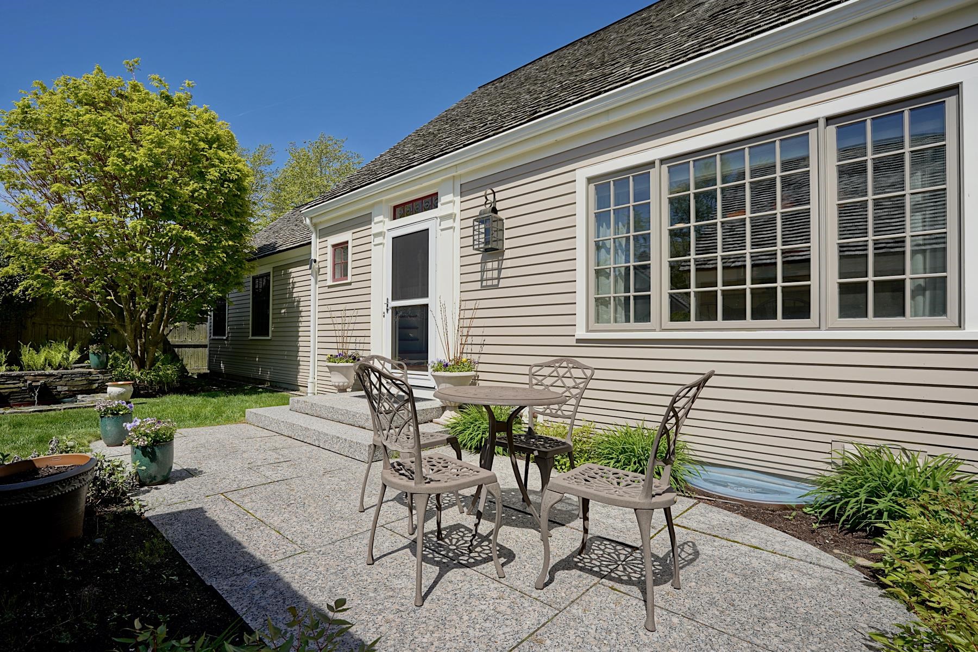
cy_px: 326
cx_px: 489
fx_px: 380
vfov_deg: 81.2
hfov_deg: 104.3
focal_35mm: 14
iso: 100
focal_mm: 14
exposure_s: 1/320
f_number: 8
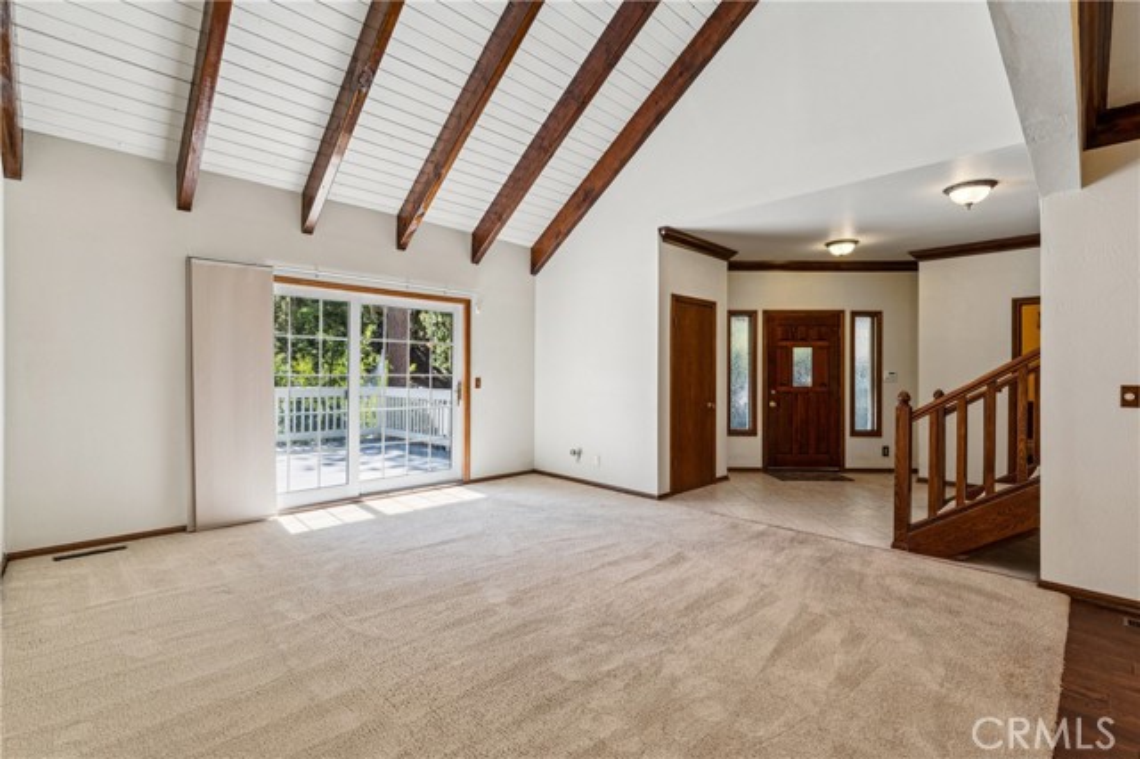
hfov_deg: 96.1
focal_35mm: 16
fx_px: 513
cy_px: 380
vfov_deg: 73.0
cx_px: 570
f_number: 13
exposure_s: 1/6
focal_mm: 16.2
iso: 100
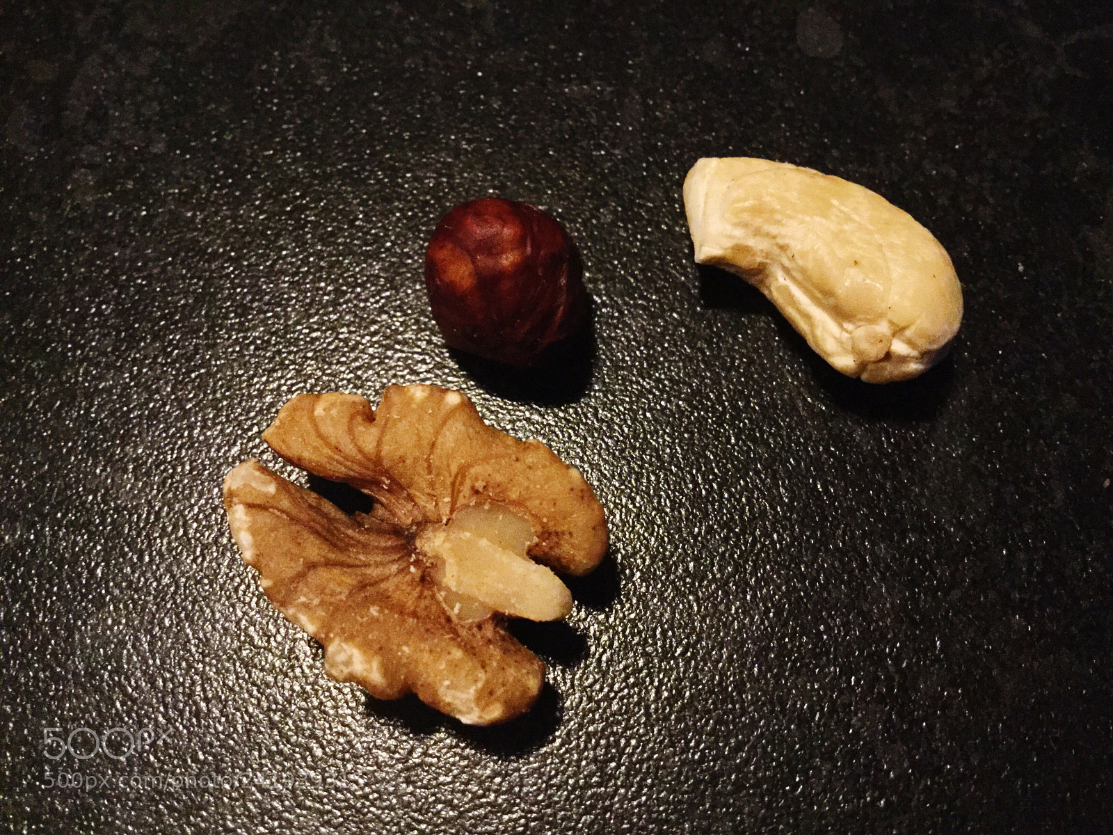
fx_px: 997
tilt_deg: -68.9
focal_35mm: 31
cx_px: 556
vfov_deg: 45.4
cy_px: 418
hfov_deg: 58.4
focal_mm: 3.3
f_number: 2.4
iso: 500
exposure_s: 1/17
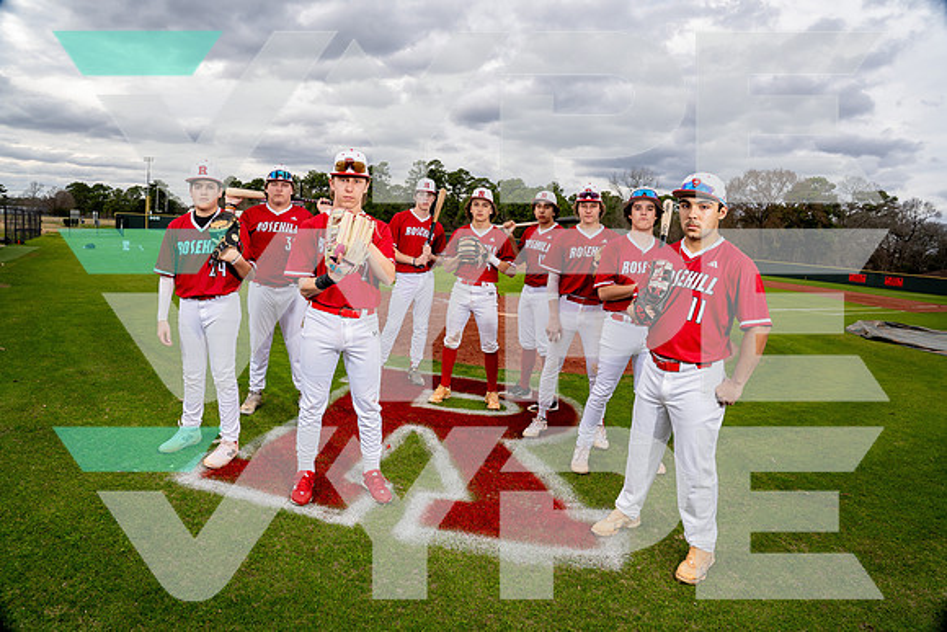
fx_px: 526
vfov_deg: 62.0
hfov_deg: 84.0
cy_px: 316
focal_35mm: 20
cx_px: 474
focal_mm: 20
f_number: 8
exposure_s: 1/250
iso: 200
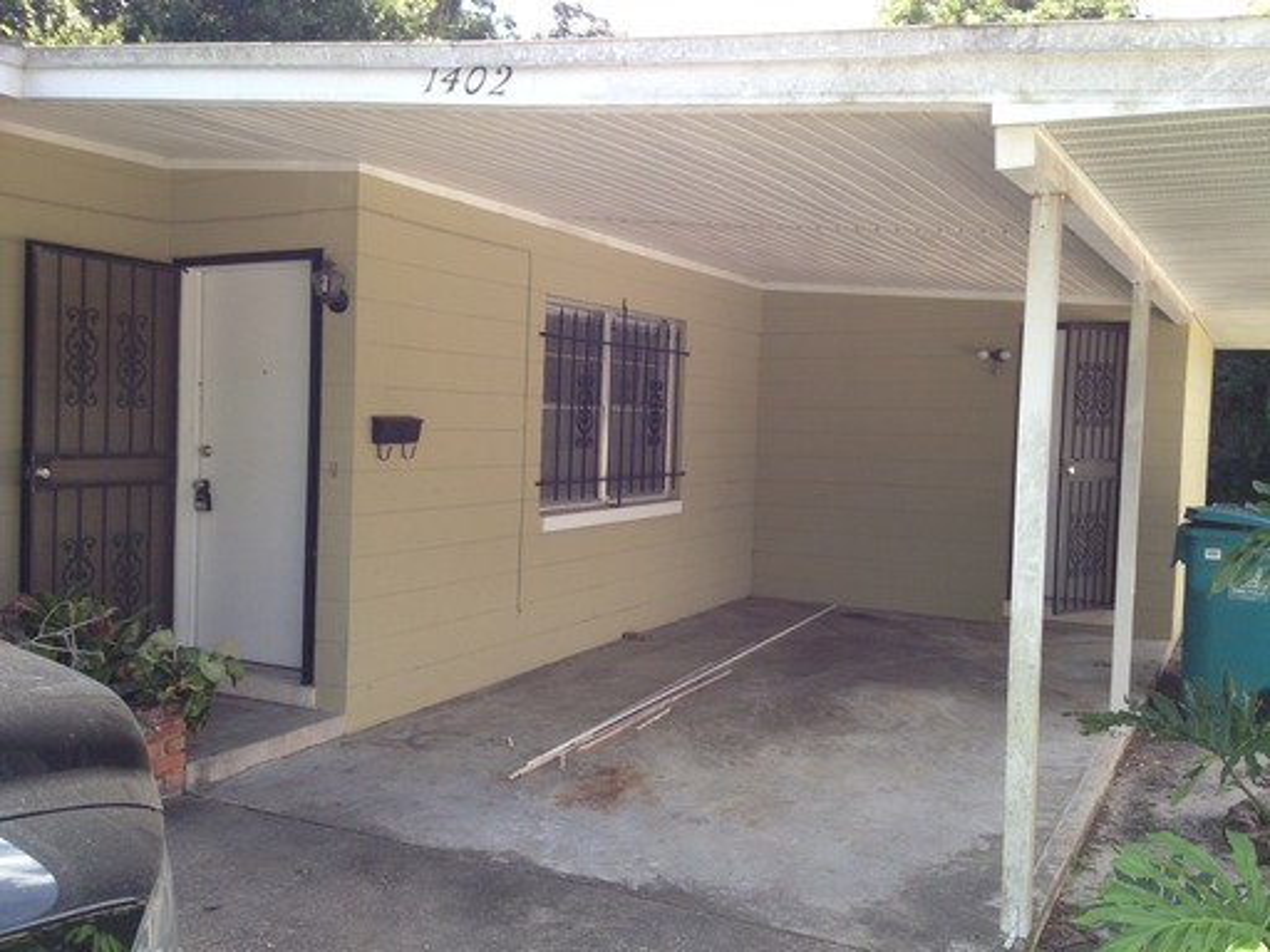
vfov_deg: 40.7
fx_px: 1284
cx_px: 635
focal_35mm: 35
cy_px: 476
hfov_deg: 52.6
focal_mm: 4.28
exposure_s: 1/257
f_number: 2.4
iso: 50
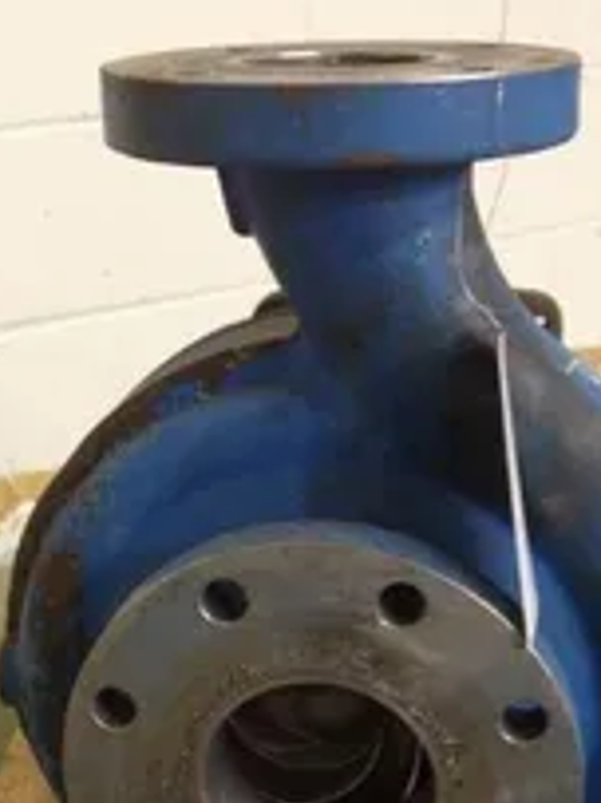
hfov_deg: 21.3
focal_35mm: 69
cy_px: 744
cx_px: 312
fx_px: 1599
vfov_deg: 27.1
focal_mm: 4.28
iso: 200
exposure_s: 1/20
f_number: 2.4
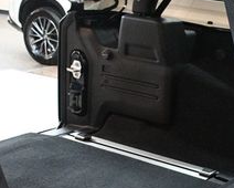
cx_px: 228
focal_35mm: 85
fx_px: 589
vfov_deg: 17.7
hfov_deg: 21.7
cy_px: 182
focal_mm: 20
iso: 5000
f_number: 3.5
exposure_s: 1/60
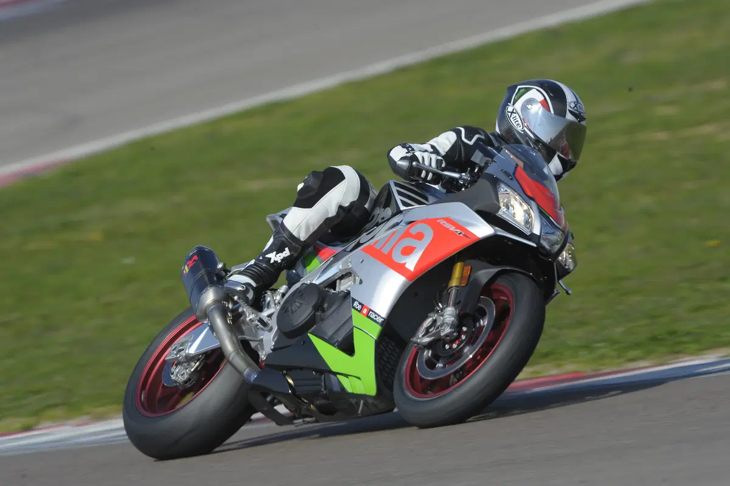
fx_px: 13174
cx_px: 365
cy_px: 243
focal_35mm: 650
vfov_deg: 2.1
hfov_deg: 3.2
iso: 200
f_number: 10
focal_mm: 650
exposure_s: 1/400
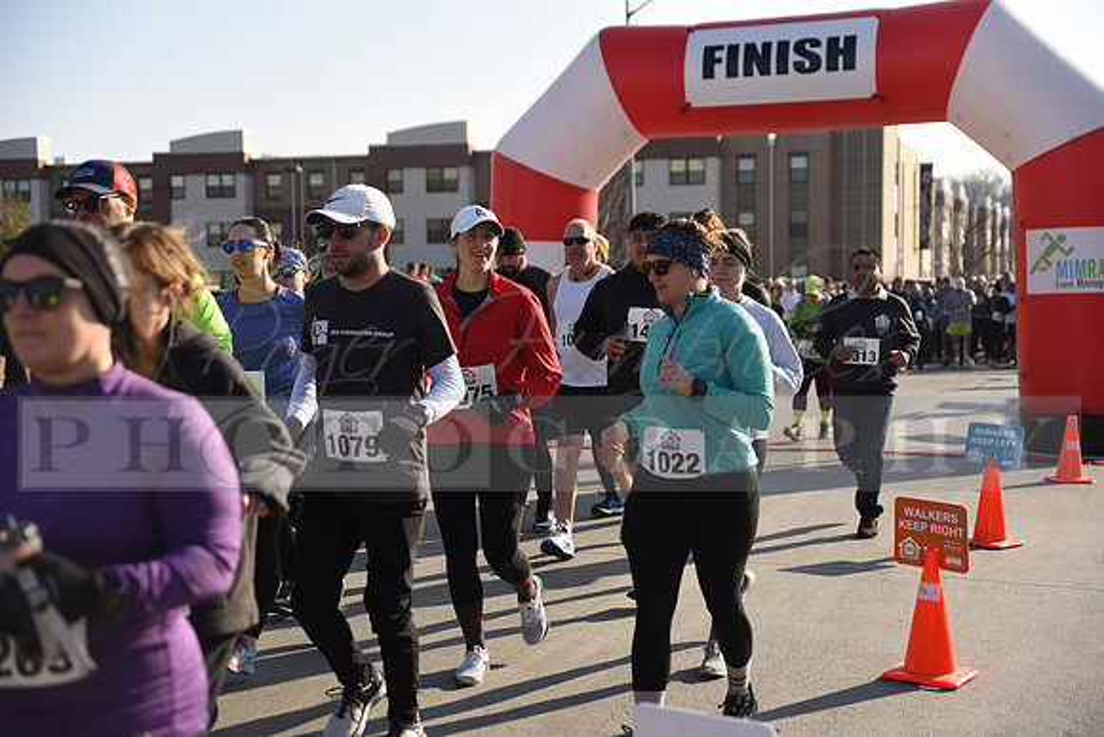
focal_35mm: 52
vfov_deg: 26.0
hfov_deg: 38.2
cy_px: 368
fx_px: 1595
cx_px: 552
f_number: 2.8
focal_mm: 52
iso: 100
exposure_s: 1/1250
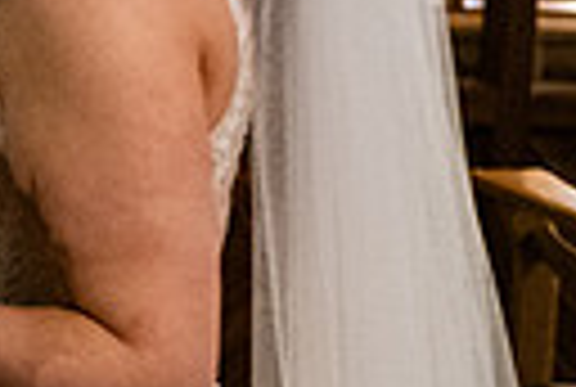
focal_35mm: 217
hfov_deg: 9.1
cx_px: -378
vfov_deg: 6.3
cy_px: -29
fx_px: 3480
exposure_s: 1/160
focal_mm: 48
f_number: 3.5
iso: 2500
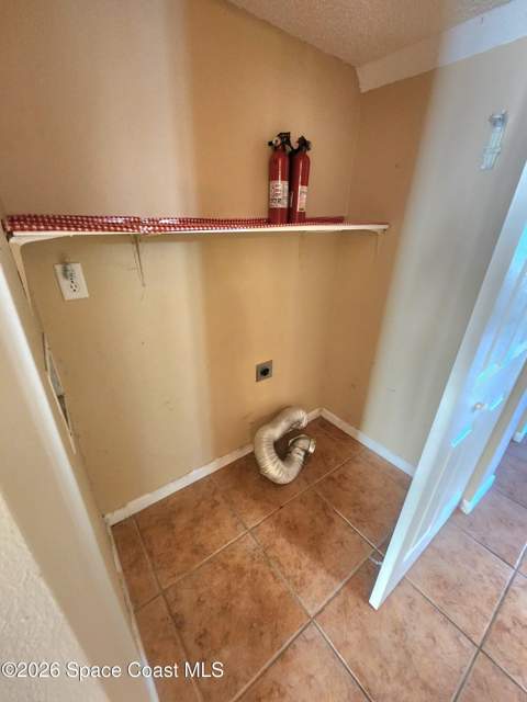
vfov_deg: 106.2
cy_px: 351
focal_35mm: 13
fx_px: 264
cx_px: 264
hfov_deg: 89.9
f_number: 2.2
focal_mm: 2.2
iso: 640
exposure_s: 1/24
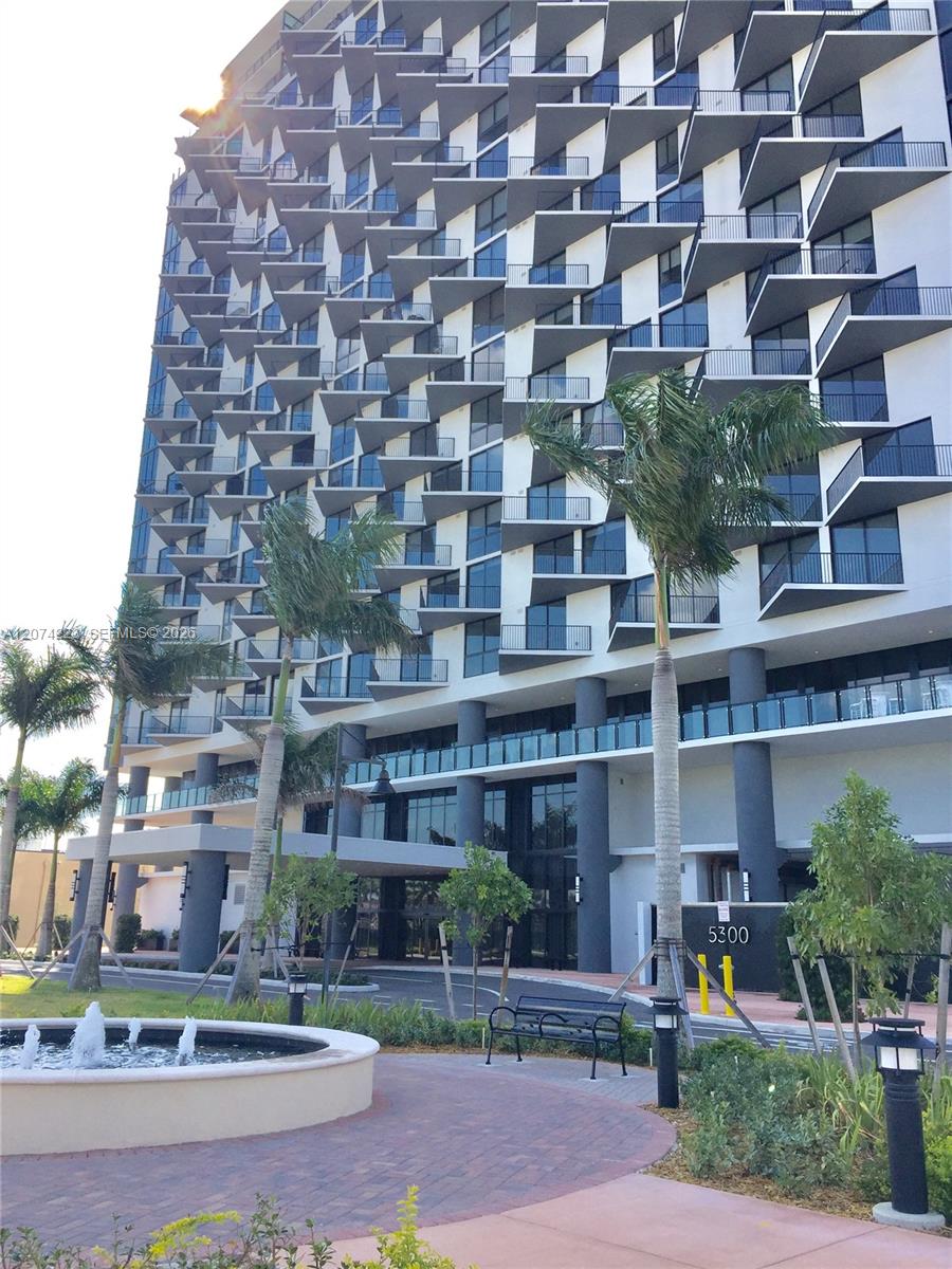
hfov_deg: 48.2
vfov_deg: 61.7
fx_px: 1063
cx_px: 476
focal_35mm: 29
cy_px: 634
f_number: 2.2
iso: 32
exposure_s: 1/1464
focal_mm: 4.15
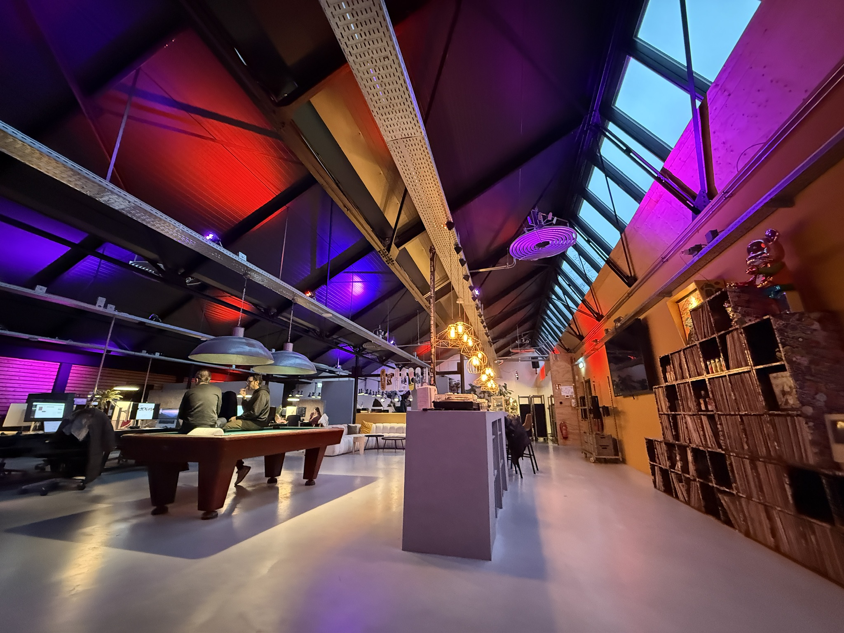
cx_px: 422
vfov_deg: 85.7
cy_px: 316
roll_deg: +0.1
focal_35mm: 14
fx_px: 341
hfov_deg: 102.1
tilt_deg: +16.0
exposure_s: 1/50
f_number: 2.2
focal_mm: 2.22
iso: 1250
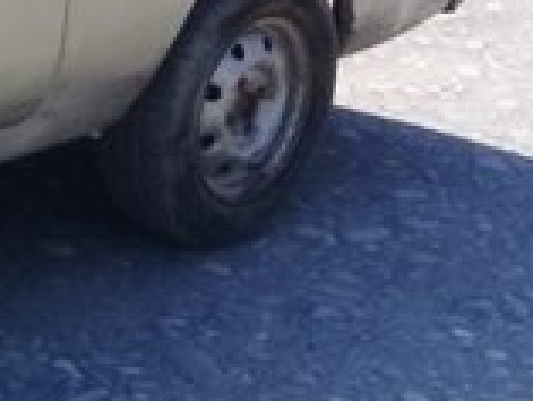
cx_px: -506
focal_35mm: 130
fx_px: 2003
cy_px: -66
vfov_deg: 11.2
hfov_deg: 13.2
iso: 50
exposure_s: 1/858
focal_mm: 3.3
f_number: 2.2
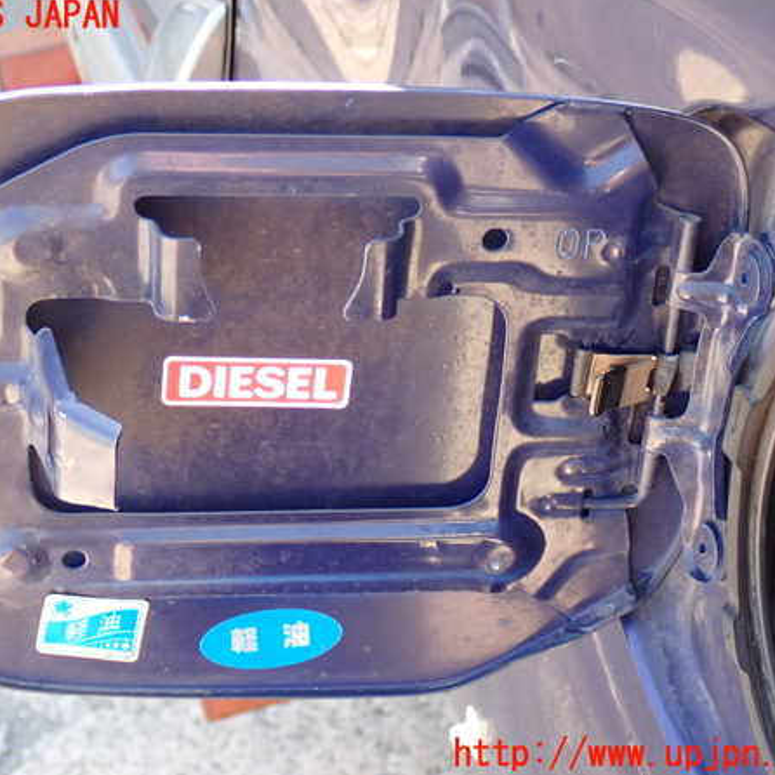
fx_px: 1748
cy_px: 386
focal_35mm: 69
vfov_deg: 25.0
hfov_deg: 25.0
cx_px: 325
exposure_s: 1/60
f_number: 3.5
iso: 200
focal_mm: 10.35
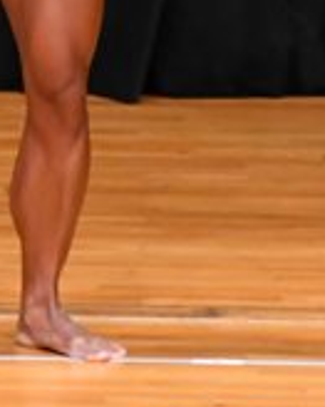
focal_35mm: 1200
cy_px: -201
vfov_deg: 1.6
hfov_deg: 1.3
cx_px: -458
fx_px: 14442
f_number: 5.6
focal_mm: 180
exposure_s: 1/400
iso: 4000
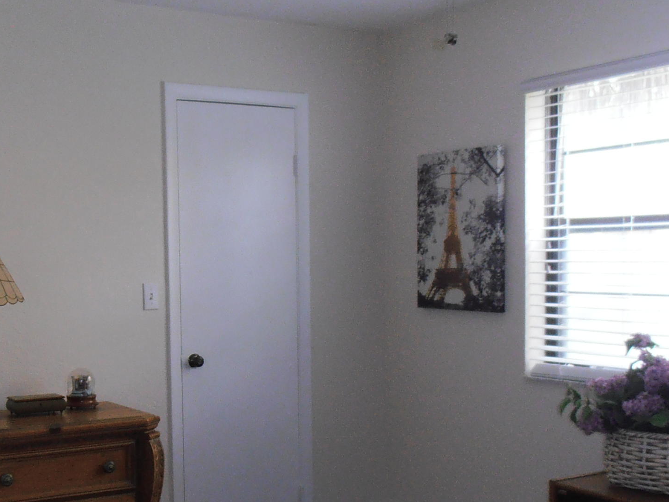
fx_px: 966
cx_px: 194
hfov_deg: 37.5
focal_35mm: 50
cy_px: 323
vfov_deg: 29.0
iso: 125
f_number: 3
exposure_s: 1/30
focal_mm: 4.2
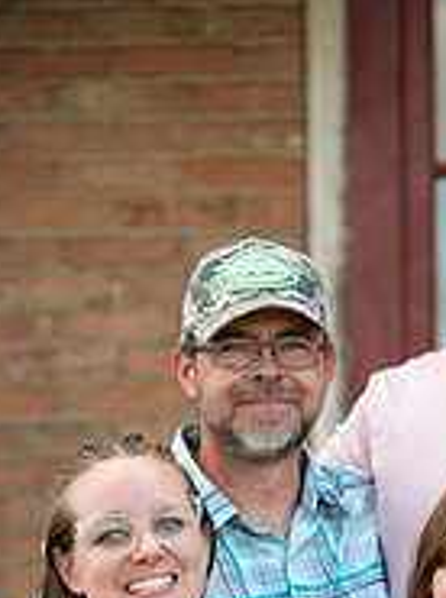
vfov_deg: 6.9
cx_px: 407
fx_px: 4930
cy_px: 695
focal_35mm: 286
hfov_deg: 5.2
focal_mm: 122
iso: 200
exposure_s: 1/250
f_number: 2.8
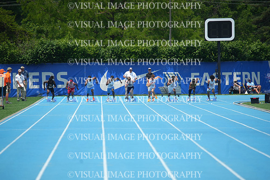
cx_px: 135
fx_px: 2325
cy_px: 90
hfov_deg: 6.6
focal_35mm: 310
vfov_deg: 4.4
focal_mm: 310
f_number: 5.6
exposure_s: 1/2500
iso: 400
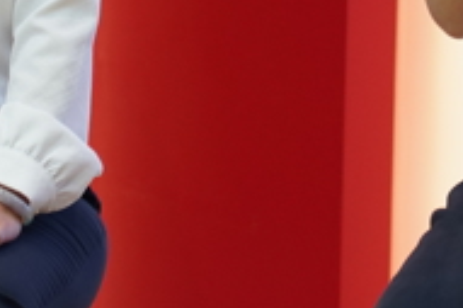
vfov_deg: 2.8
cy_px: -90
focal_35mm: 496
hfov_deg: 4.1
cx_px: 650
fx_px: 6373
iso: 1000
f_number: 4
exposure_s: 1/160
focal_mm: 105
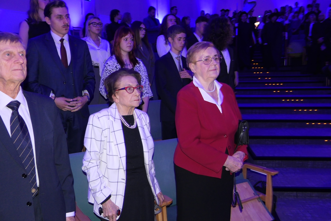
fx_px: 285
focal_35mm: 31
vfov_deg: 42.3
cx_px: 166
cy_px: 110
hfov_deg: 60.3
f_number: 3.1
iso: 800
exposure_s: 1/60
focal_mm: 11.5
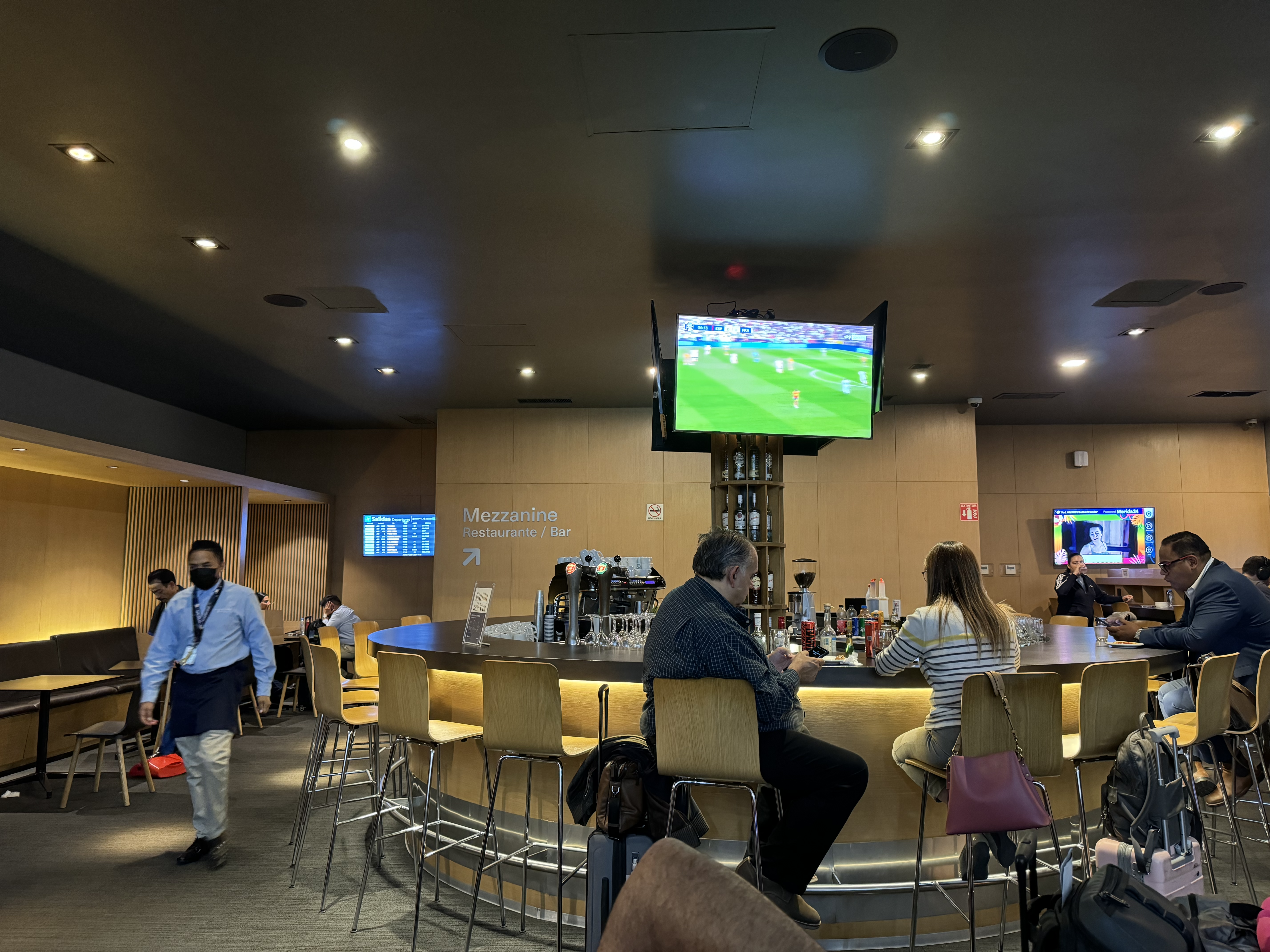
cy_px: 476
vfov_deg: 56.8
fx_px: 881
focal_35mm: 24
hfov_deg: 71.6
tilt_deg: +5.2
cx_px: 635
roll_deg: +0.2
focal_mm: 6.76
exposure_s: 1/40
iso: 640
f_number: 1.78
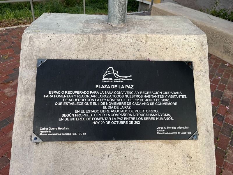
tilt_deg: -36.5
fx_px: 175
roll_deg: -1.8
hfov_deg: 67.3
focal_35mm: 26
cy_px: 88
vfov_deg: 53.1
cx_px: 116
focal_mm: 5.1
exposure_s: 1/316
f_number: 1.6
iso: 50
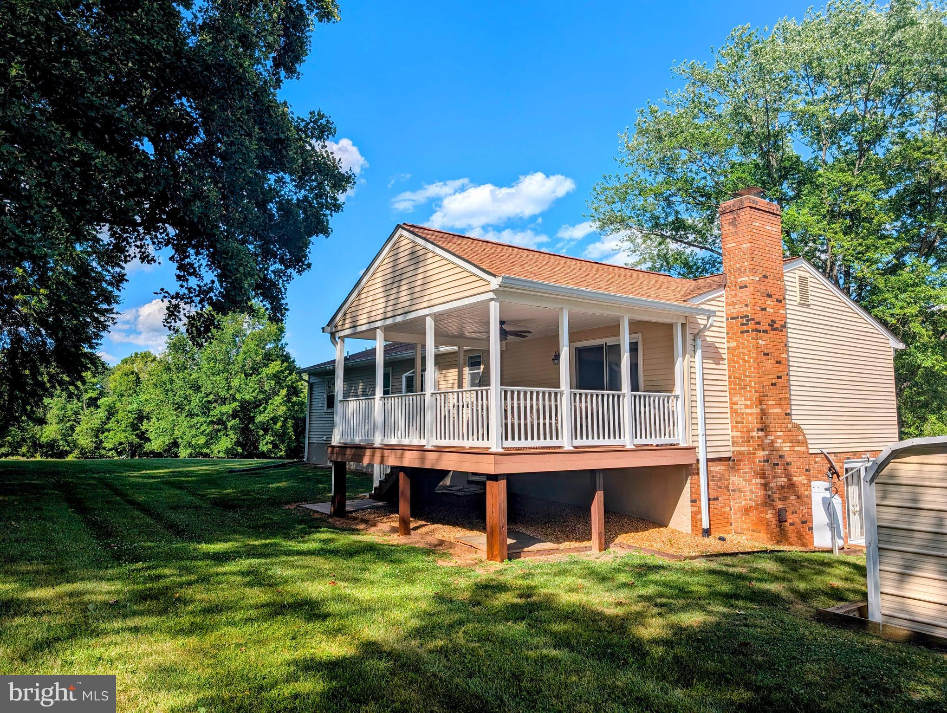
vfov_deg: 56.9
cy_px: 356
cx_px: 474
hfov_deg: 71.5
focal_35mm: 24
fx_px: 658
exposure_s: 1/9901
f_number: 1.68
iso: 20
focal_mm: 6.9
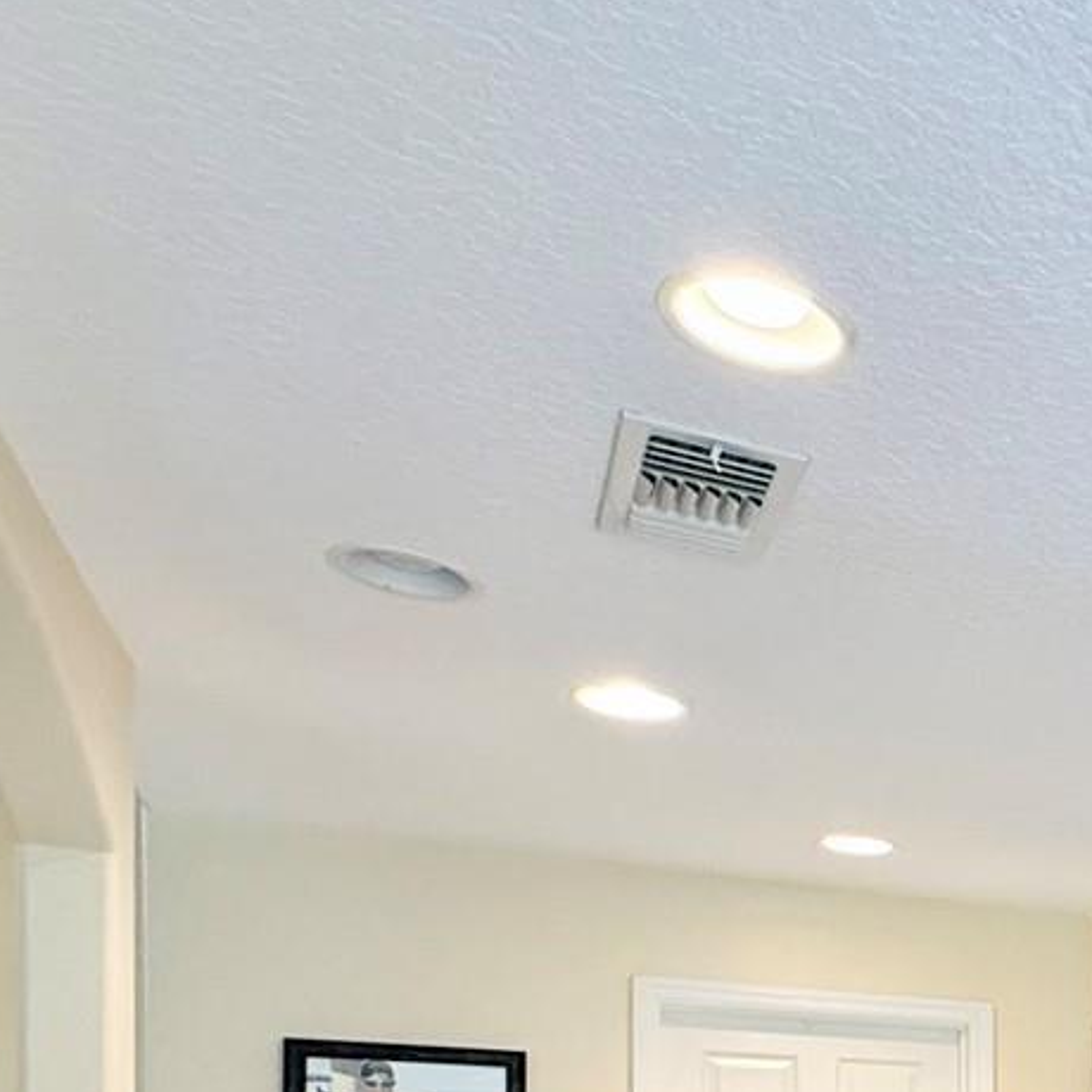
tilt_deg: +0.1
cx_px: 1519
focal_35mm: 43
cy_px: 1220
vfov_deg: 33.7
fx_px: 1535
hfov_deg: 29.2
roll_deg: +0.3
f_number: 2.2
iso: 250
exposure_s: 1/60
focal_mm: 2.22
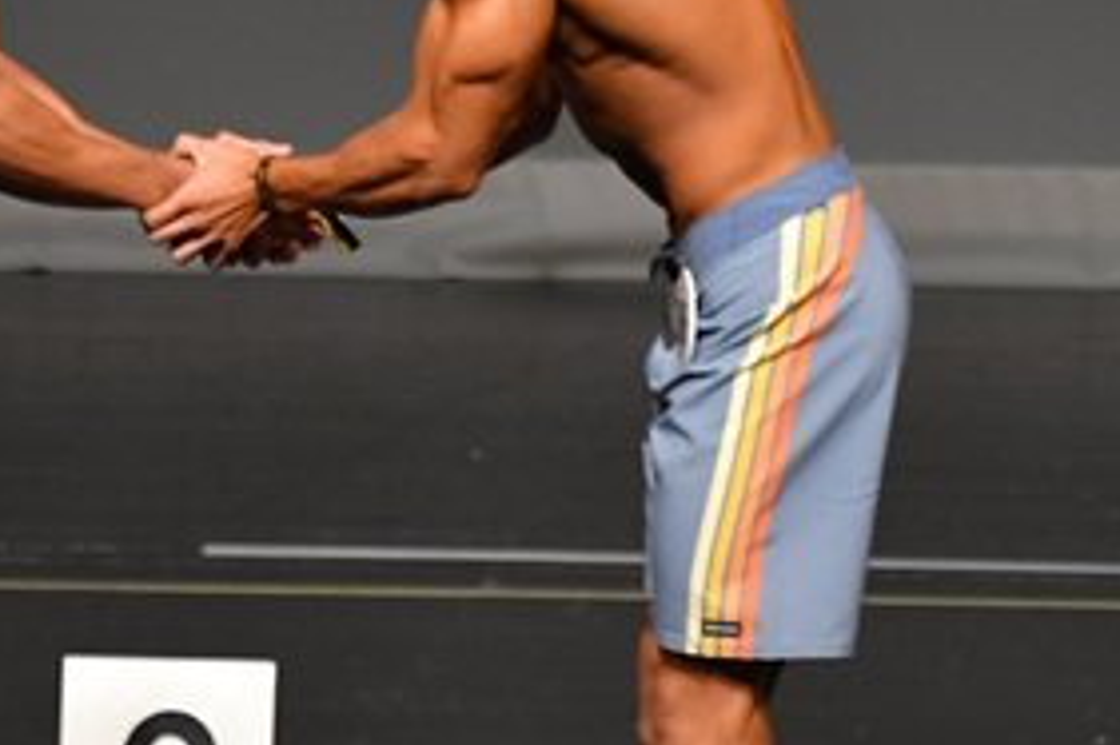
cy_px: 183
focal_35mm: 952
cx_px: 512
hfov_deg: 2.2
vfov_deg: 1.4
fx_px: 29599
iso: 2500
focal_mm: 230
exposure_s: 1/400
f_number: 5.6
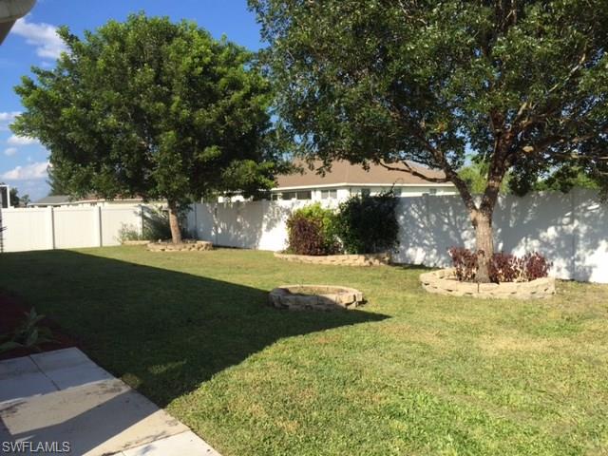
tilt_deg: -2.9
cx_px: 304
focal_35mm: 29
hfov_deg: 61.7
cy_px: 228
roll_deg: +0.4
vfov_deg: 48.2
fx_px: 509
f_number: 2.2
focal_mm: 4.15
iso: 32
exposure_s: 1/1721
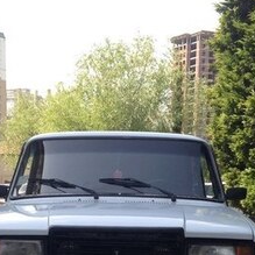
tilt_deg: -7.2
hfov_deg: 19.7
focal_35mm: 88
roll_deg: -1.3
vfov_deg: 19.0
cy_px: 277
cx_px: 95
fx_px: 733
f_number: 2.4
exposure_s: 1/596
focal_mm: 4.12
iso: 50
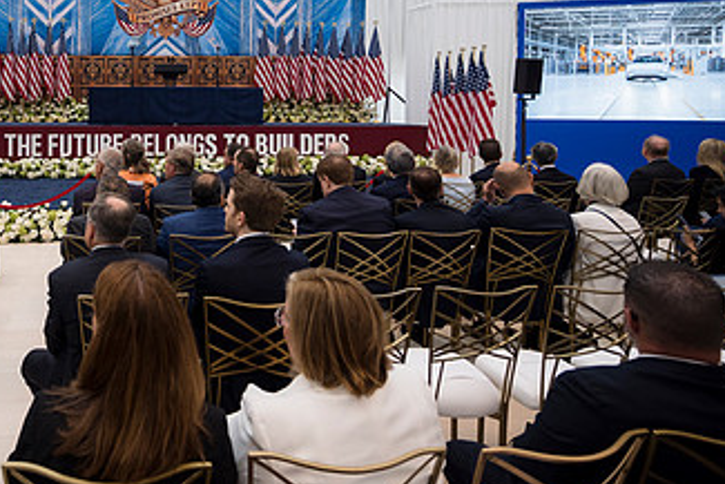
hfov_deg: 64.6
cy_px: 108
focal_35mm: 25
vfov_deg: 48.9
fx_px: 504
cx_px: 136
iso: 500
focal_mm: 14
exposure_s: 1/160
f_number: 4
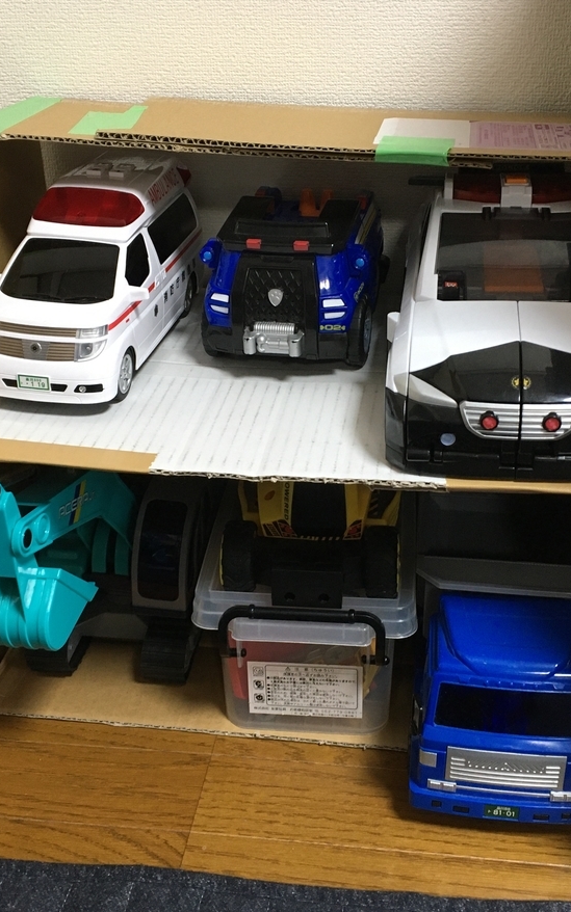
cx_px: 311
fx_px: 1045
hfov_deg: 30.5
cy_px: 451
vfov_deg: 47.2
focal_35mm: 42
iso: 100
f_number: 2.2
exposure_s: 1/30
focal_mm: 4.15
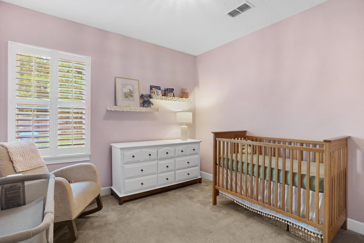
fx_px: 172
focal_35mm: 17
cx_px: 182
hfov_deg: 93.3
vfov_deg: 70.4
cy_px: 122
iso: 800
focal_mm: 17
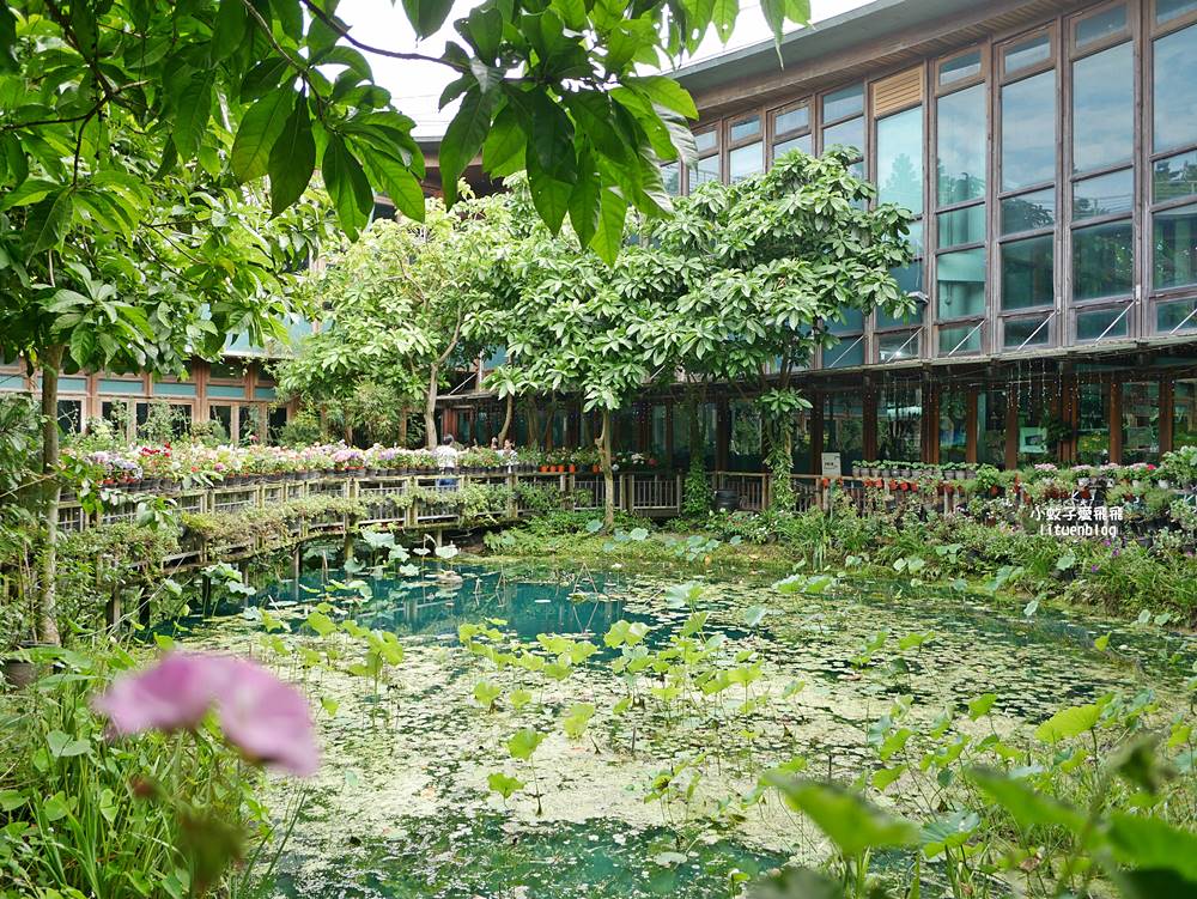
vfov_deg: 49.8
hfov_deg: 63.4
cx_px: 598
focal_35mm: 28
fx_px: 969
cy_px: 450
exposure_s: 1/160
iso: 200
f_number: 2.5
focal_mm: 14
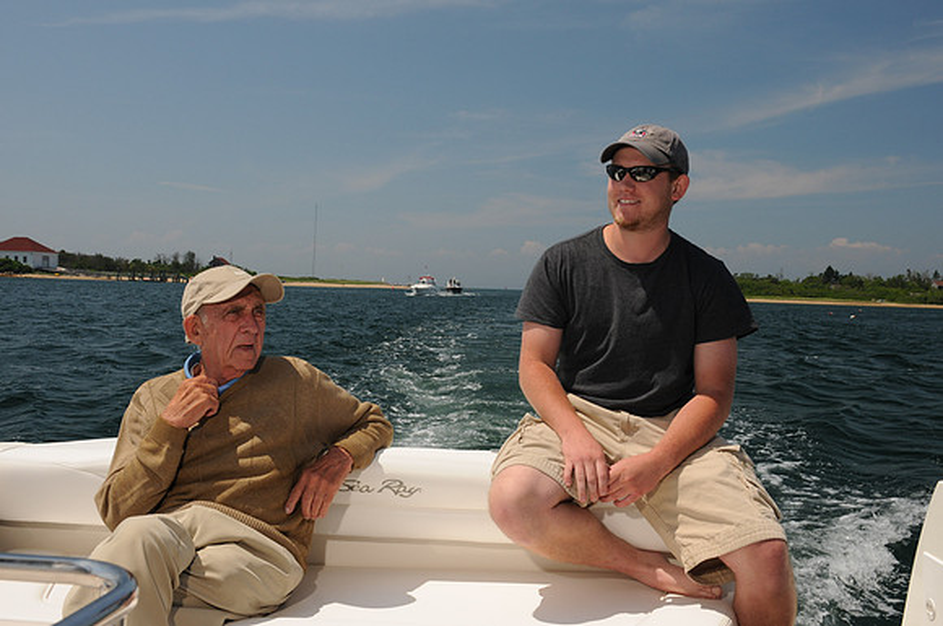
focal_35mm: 33
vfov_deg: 39.9
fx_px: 863
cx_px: 472
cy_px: 313
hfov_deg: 57.3
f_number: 9
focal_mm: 22
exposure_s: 1/250
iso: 200
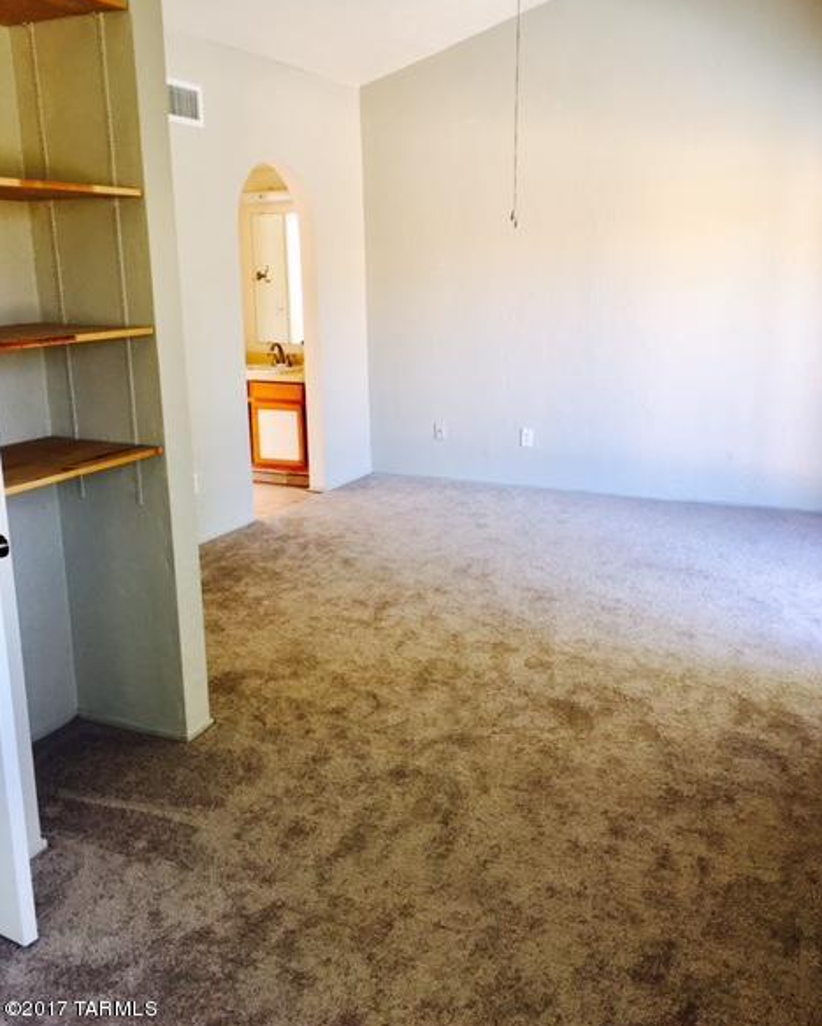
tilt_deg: -12.8
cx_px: 416
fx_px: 942
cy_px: 488
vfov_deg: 57.1
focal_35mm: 31
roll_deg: +0.5
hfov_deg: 47.2
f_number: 2.2
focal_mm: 4.15
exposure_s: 1/30
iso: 40
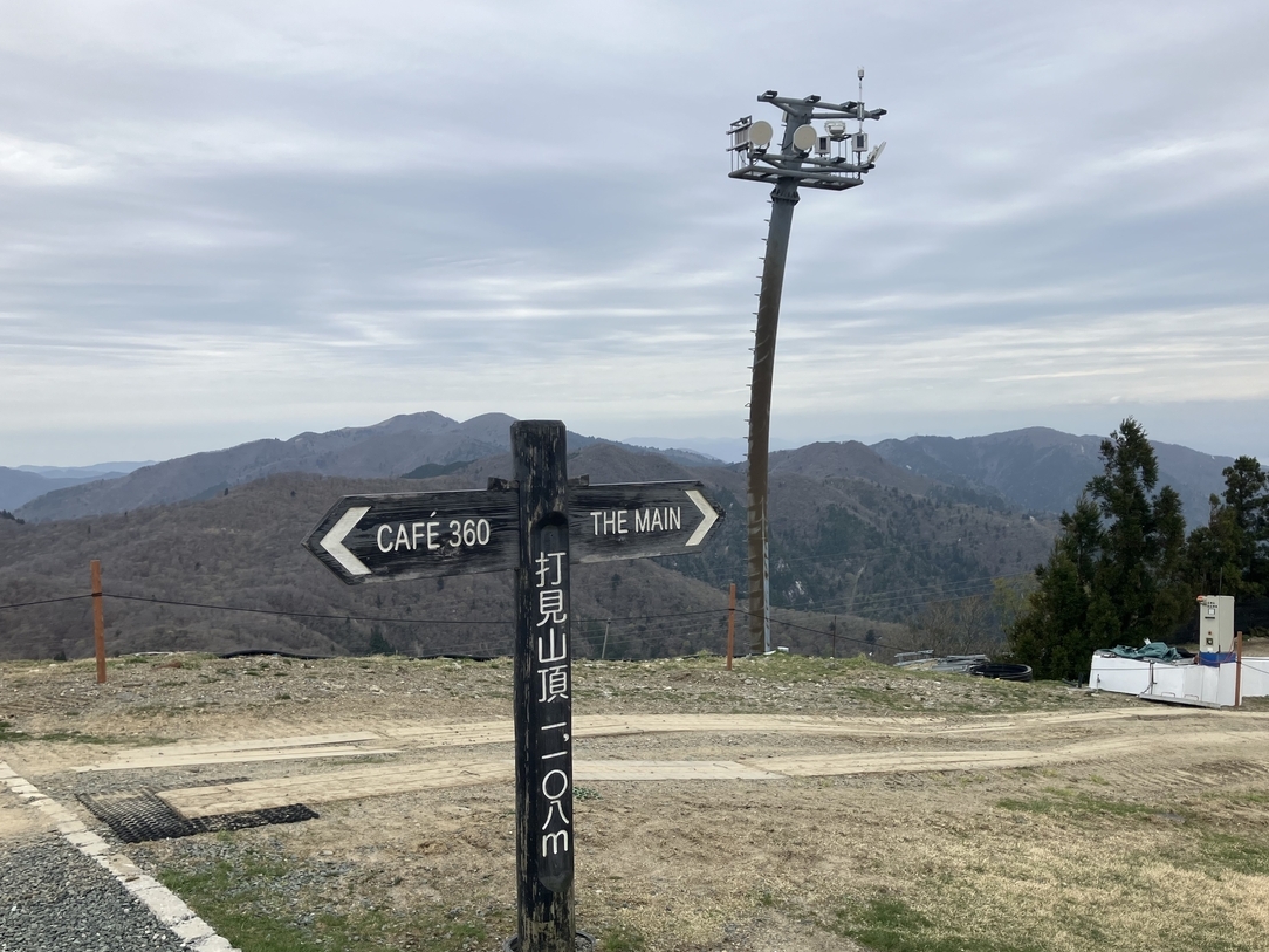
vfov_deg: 45.4
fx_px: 1136
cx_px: 701
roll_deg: +1.1
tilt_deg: -3.1
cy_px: 511
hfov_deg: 58.2
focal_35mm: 31
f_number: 1.8
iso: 32
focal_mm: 3.99
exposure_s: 1/1736
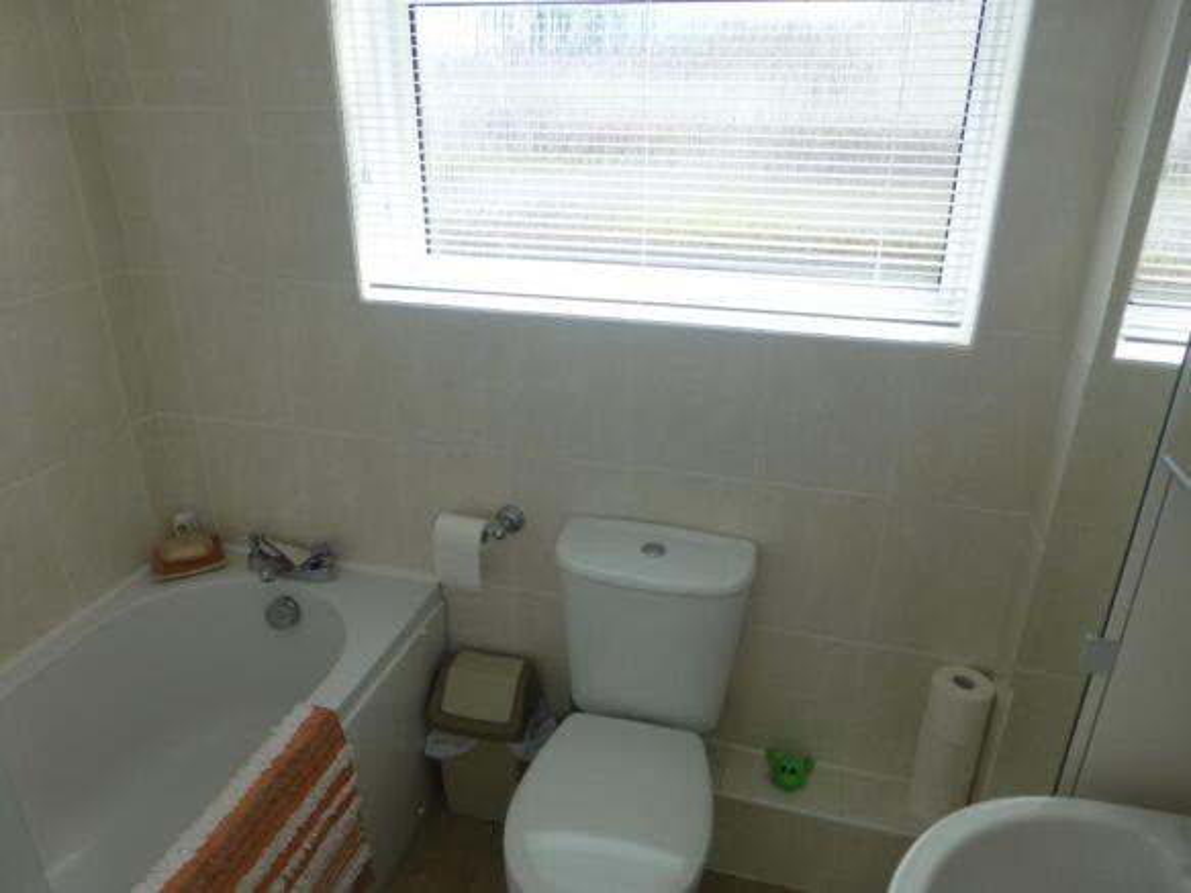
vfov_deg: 56.8
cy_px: 446
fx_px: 826
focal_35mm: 24
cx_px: 596
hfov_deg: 71.6
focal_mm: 4.3
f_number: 4
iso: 100
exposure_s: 1/160
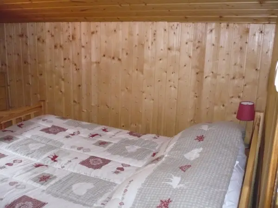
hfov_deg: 52.6
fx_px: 281
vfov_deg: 40.7
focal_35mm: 35
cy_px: 104
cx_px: 139
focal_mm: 5.8
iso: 800
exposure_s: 1/30
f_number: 2.8
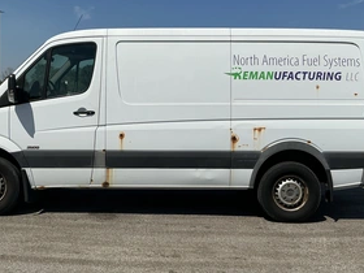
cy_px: 116
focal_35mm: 40
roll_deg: -1.9
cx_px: 164
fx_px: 421
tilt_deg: +0.3
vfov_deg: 35.9
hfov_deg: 46.7
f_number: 1.8
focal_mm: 3
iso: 25
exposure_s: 1/4785
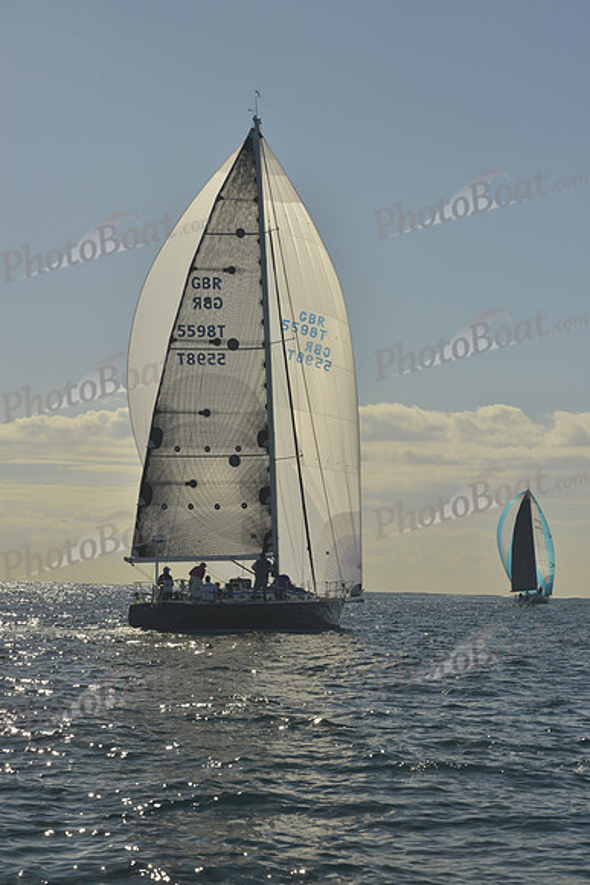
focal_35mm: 70
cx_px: 295
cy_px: 442
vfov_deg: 28.8
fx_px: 1720
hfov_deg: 19.5
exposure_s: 1/640
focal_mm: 70
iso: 200
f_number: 11
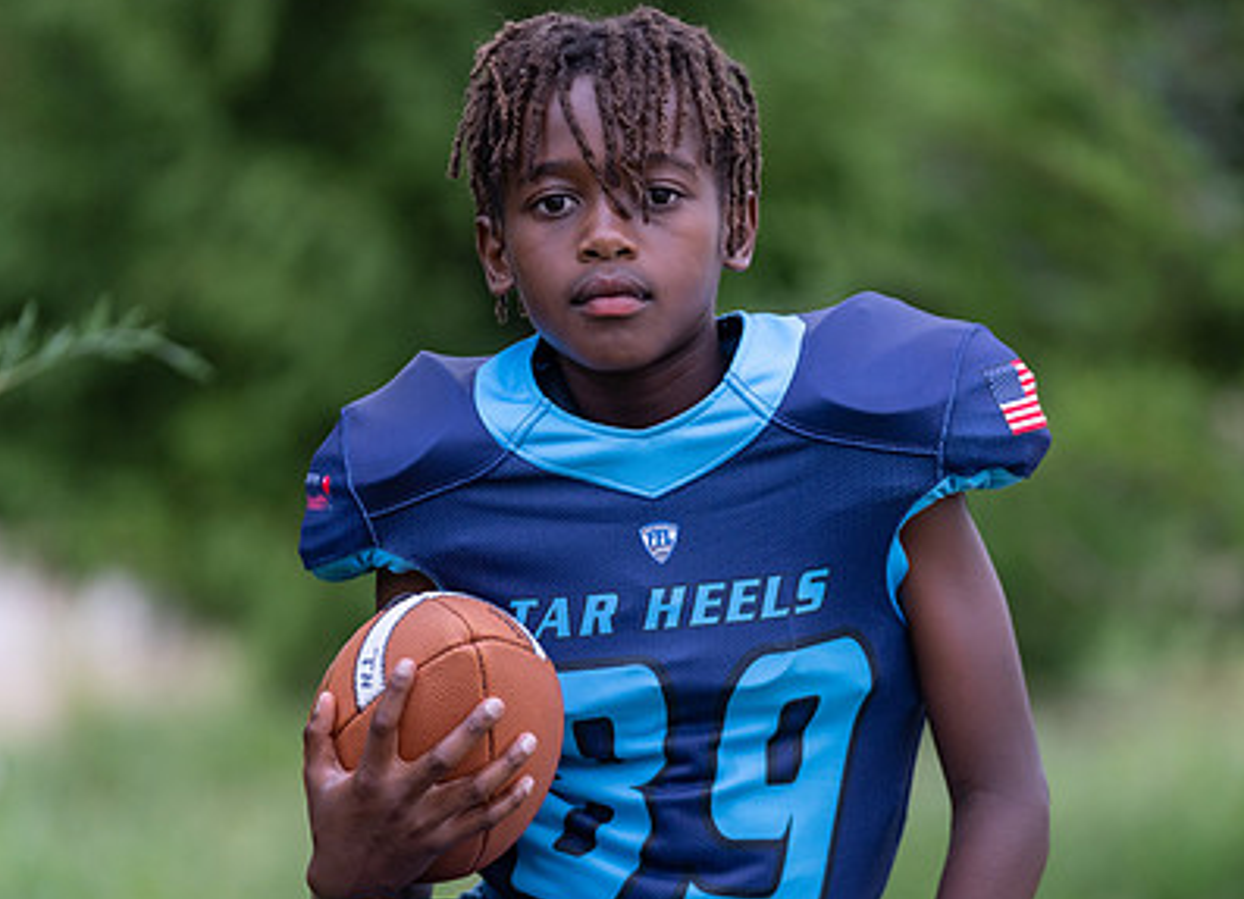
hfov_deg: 7.8
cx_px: 721
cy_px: 523
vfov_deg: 5.7
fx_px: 9082
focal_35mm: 256
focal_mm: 159
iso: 500
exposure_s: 1/320
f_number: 2.8
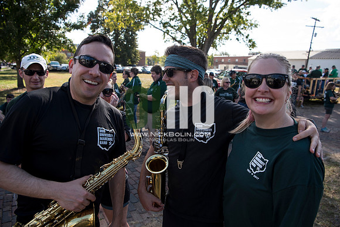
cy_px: 114
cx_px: 170
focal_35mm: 24
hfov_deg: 73.7
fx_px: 227
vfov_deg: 53.2
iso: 250
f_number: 4.5
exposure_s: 1/640
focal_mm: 24
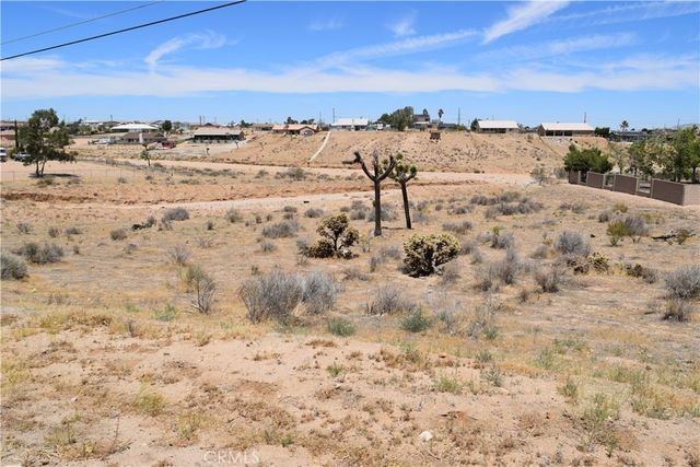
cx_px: 350
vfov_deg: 48.0
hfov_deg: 67.4
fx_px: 525
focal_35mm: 27
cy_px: 234
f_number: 11
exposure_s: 1/500
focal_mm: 18
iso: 200
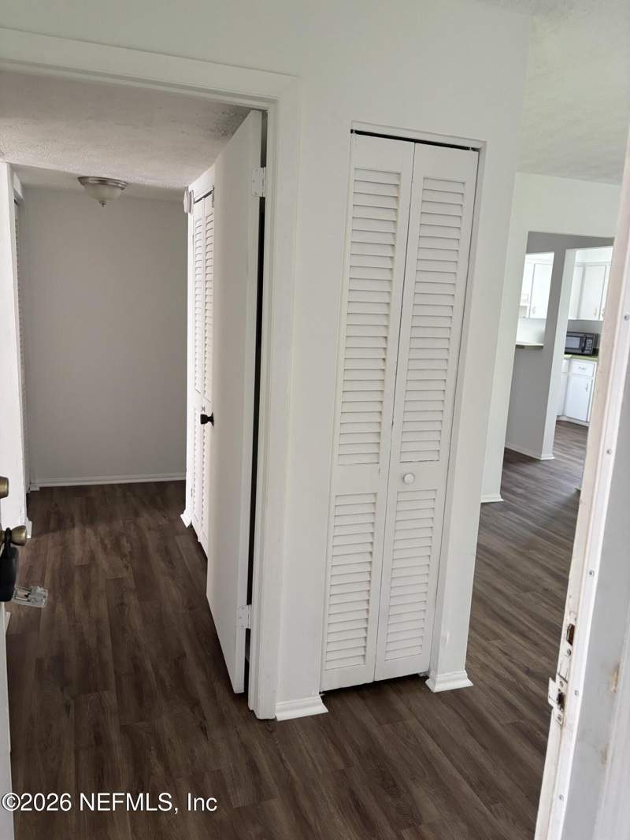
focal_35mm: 26
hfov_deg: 53.1
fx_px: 631
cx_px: 315
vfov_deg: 67.3
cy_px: 420
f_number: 1.6
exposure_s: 1/60
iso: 250
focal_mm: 5.96
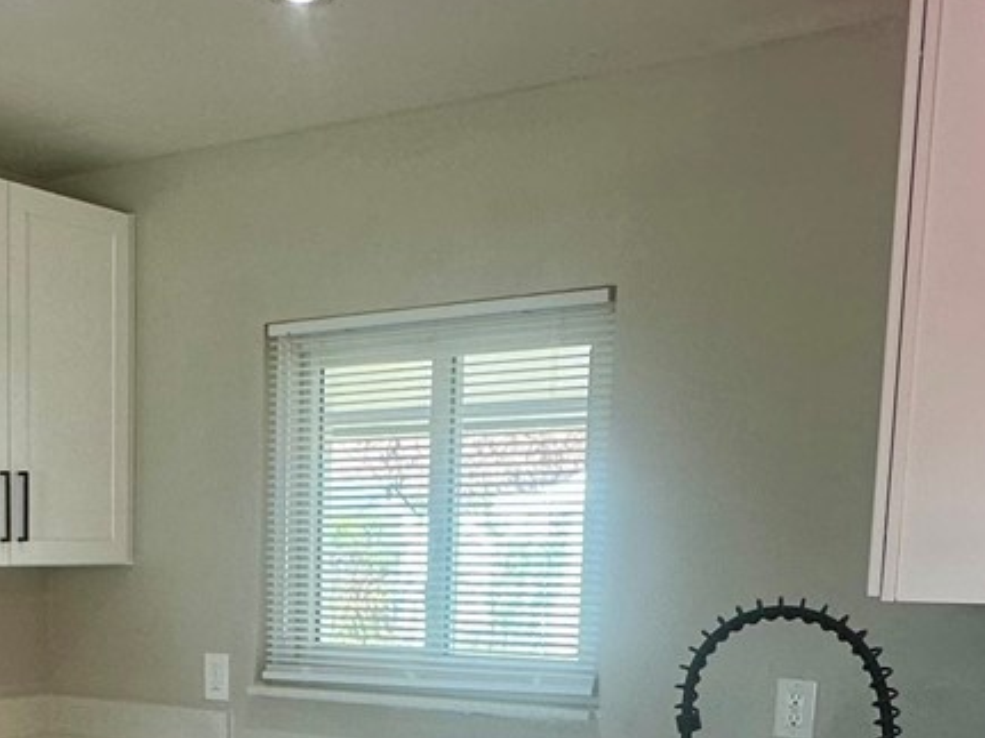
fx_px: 1479
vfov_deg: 26.4
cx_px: 181
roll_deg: -0.8
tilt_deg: -7.9
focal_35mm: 52
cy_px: 756
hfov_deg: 35.5
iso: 160
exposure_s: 1/120
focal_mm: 2.22
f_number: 2.2
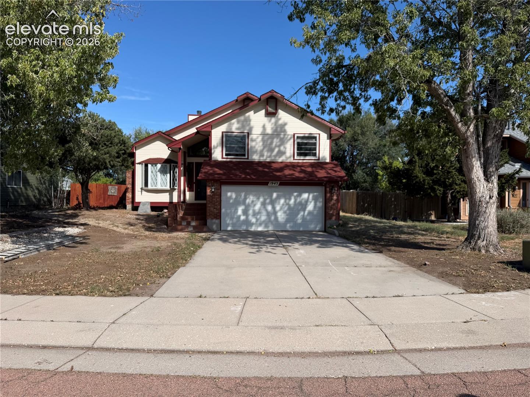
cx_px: 265
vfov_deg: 56.8
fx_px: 367
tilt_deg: +0.4
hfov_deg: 71.6
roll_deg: +0.0
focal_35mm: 24
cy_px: 198
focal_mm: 6.76
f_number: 1.78
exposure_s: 1/4975
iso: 80
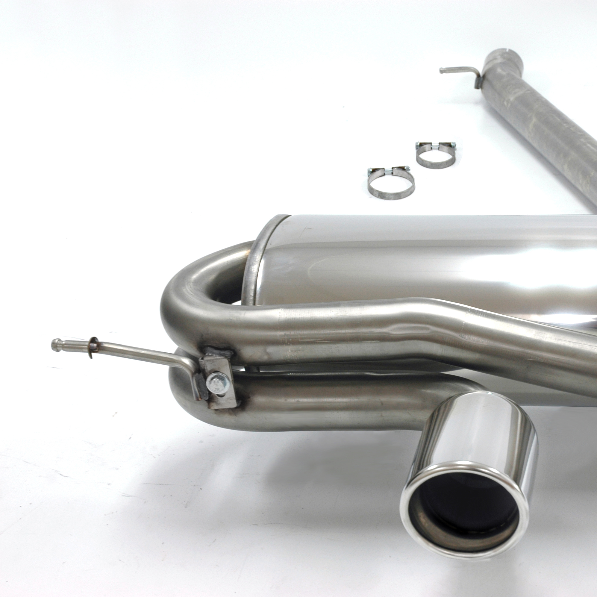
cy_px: 298
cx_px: 444
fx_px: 1424
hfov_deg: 23.4
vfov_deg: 23.7
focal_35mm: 73
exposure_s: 1/5
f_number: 10
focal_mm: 38
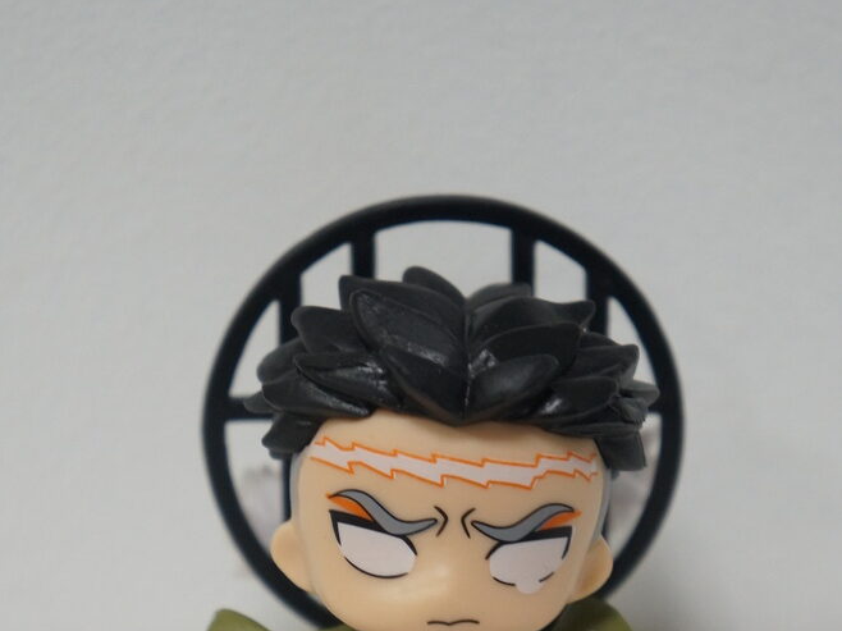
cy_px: 525
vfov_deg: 13.2
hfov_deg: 17.6
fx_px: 2717
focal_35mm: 112
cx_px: 424
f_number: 5
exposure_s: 1/80
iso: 1600
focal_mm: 51
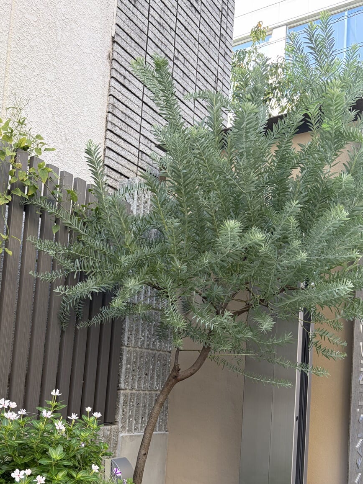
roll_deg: -4.4
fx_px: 503
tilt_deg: +5.2
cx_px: 150
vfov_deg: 50.3
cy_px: 328
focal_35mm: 36
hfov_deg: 39.5
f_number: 1.6
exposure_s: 1/211
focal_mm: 5.96
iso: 50
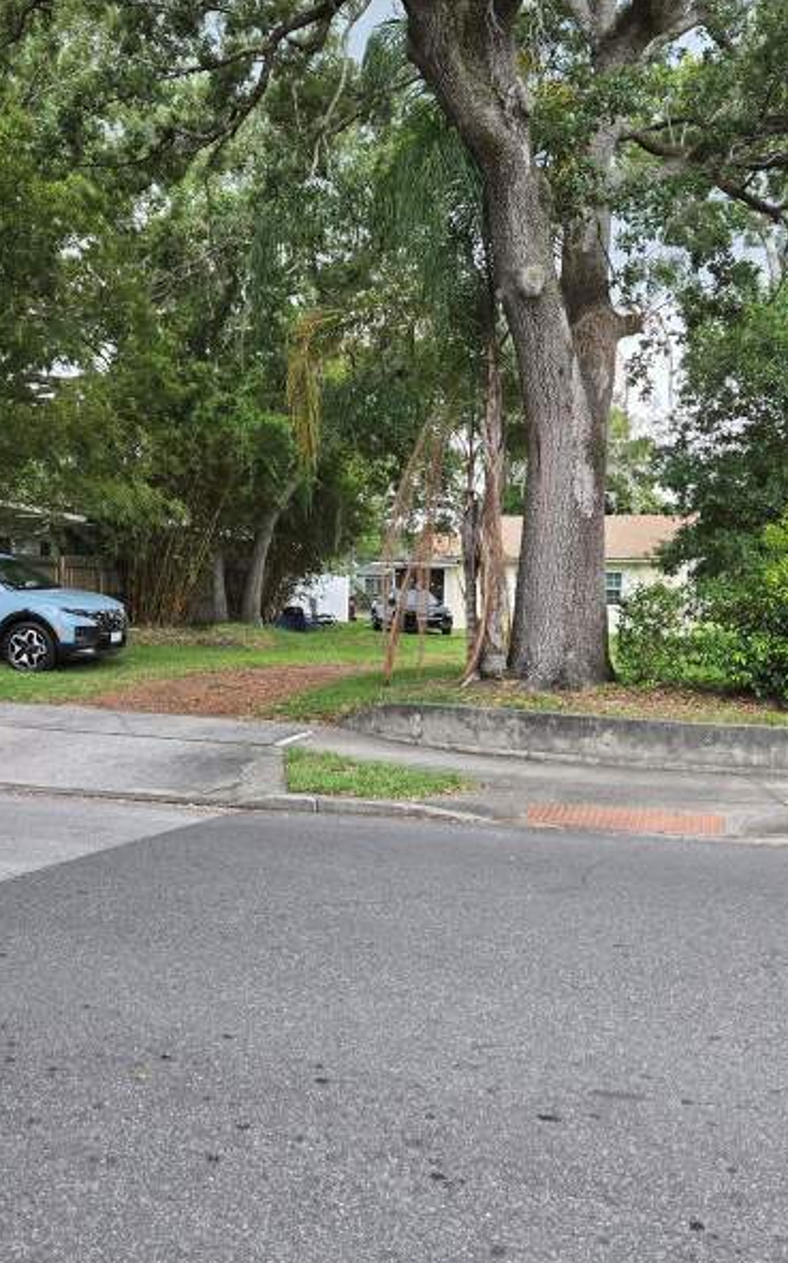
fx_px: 1135
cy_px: 637
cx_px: 357
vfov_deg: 58.2
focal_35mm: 33
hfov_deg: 38.3
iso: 100
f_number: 1.8
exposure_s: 1/508
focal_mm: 5.4
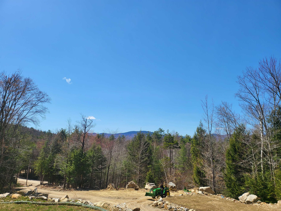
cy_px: 106
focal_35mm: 24
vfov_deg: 56.8
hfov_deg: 71.6
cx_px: 140
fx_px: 195
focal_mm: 5
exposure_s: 1/2614
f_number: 1.8
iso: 40
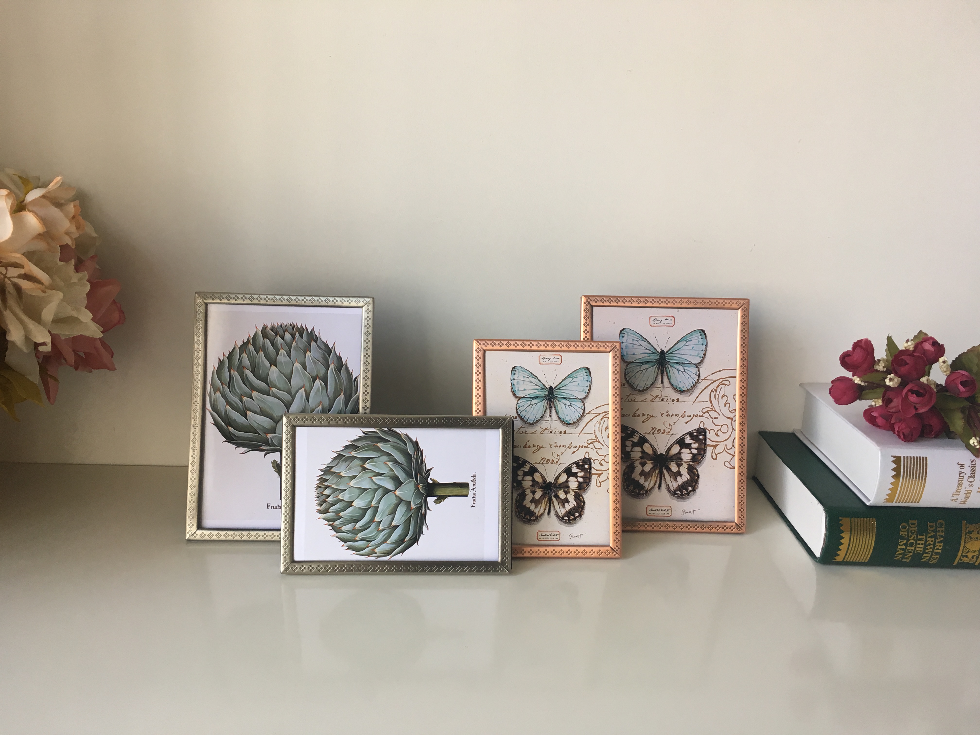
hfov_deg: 61.7
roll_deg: -2.4
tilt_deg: -16.4
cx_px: 490
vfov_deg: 48.2
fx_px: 821
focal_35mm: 29
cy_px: 368
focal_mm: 4.15
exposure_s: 1/33
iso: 32
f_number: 2.2
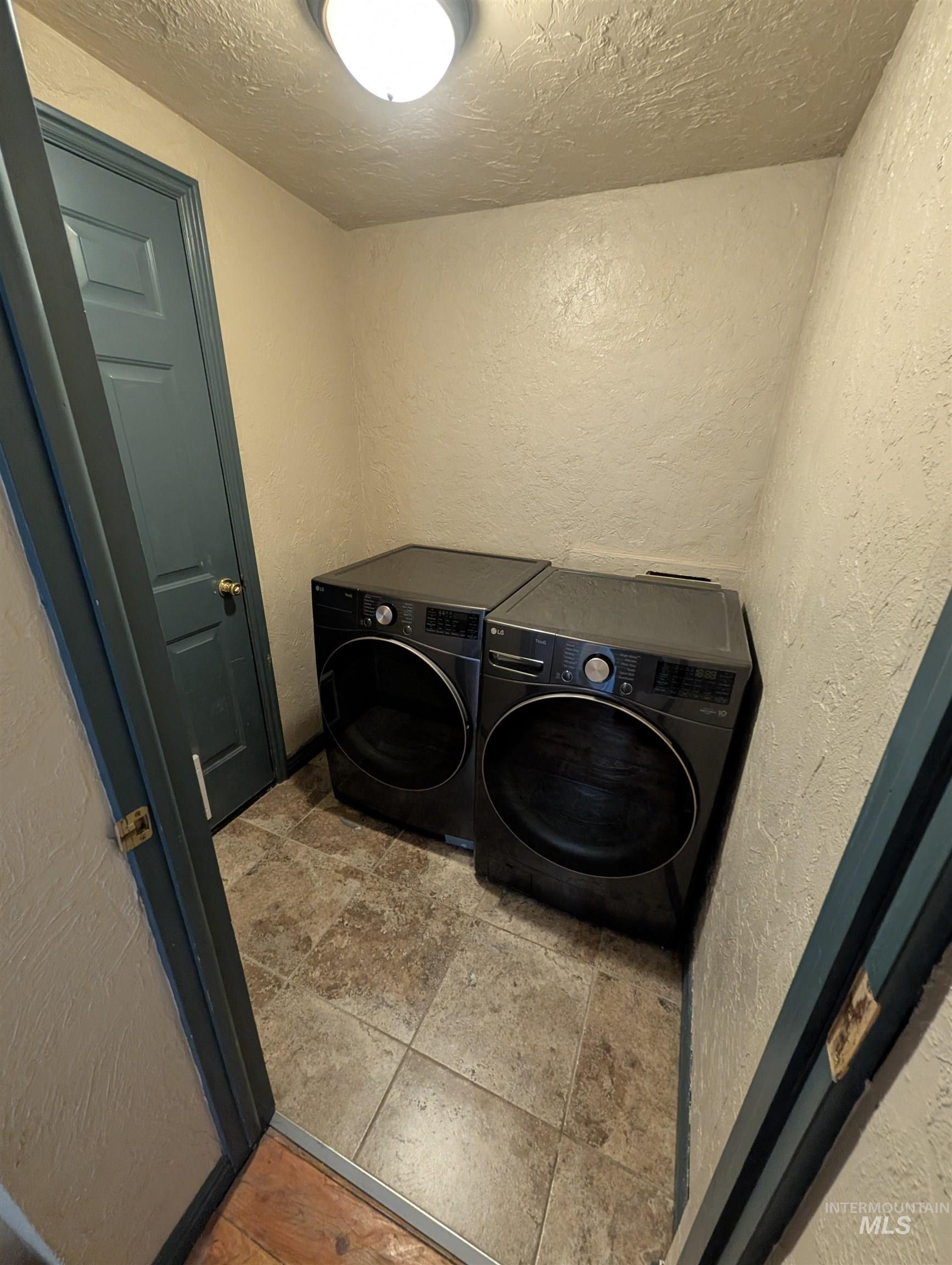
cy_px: 632
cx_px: 476
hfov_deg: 94.6
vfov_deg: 110.5
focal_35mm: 12
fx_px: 439
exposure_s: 1/23.8
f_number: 1.7
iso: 277
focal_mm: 2.02
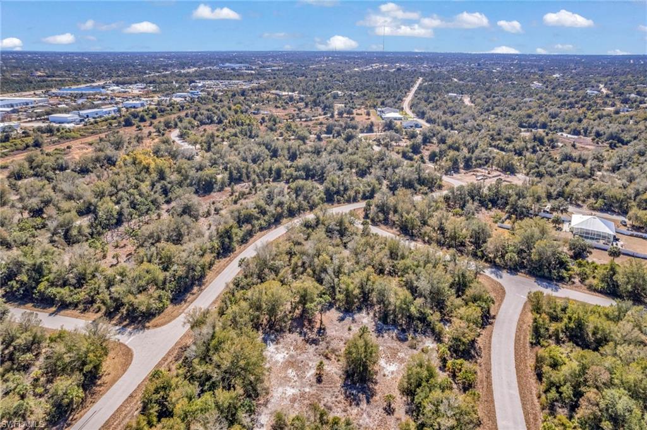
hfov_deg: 78.6
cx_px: 324
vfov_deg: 57.1
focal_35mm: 22
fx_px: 395
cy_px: 215
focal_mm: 8.38
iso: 130
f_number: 2.8
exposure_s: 1/2000
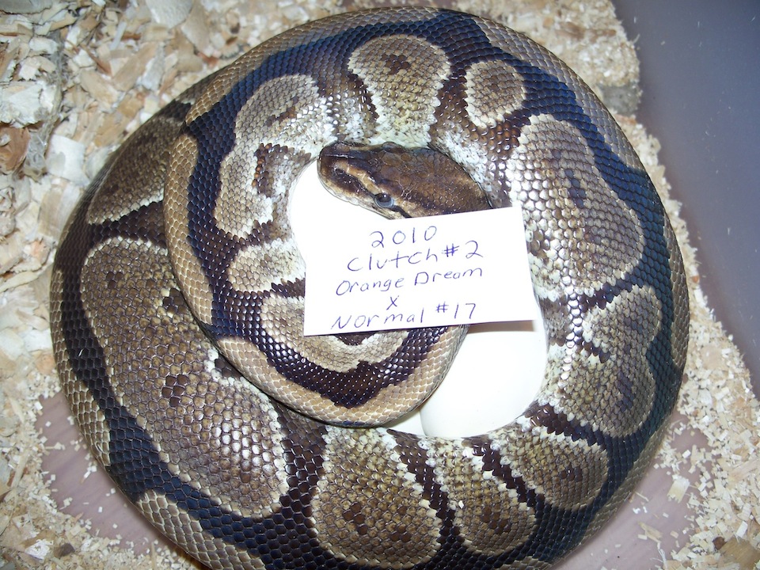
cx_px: 380
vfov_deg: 38.7
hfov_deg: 50.1
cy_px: 285
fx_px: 812
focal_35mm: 37
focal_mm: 7.8
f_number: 2.8
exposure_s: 1/60
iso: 80
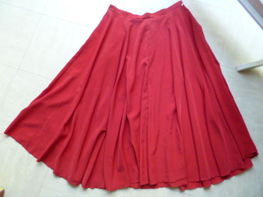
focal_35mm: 24
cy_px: 98
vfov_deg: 56.8
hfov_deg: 71.6
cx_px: 132
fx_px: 182
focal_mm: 4.3
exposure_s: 1/40
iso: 400
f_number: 2.5
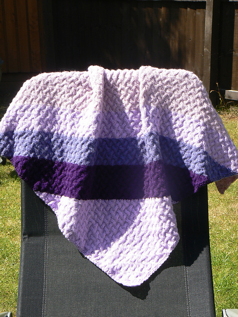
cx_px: 119
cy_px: 158
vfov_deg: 24.4
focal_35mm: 80
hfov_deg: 18.4
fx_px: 733
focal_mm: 13.4
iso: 80
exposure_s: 1/320
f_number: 5.6
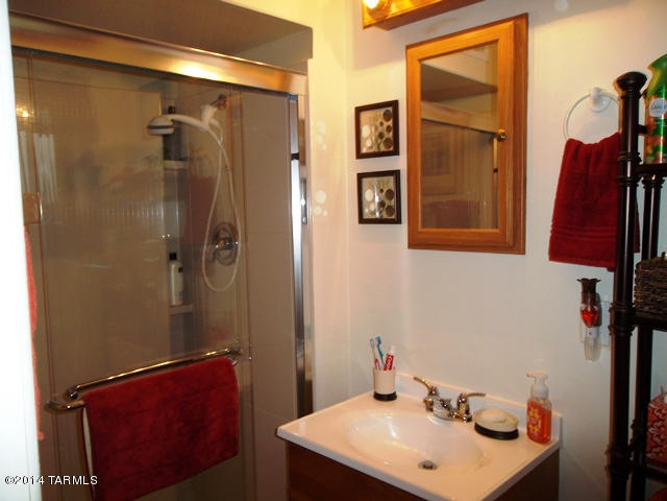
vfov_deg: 51.4
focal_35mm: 27
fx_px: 520
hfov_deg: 65.3
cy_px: 250
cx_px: 334
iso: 100
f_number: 3.5
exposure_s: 1/45
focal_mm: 4.9
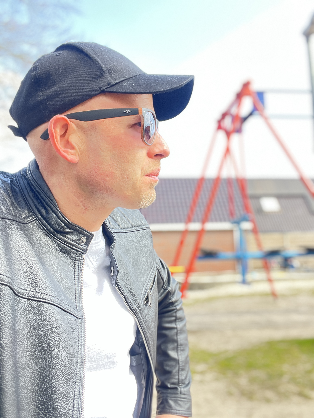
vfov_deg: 60.0
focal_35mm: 30
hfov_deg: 46.8
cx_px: 157
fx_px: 363
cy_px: 209
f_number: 2.2
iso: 64
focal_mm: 2.71
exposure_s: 1/121
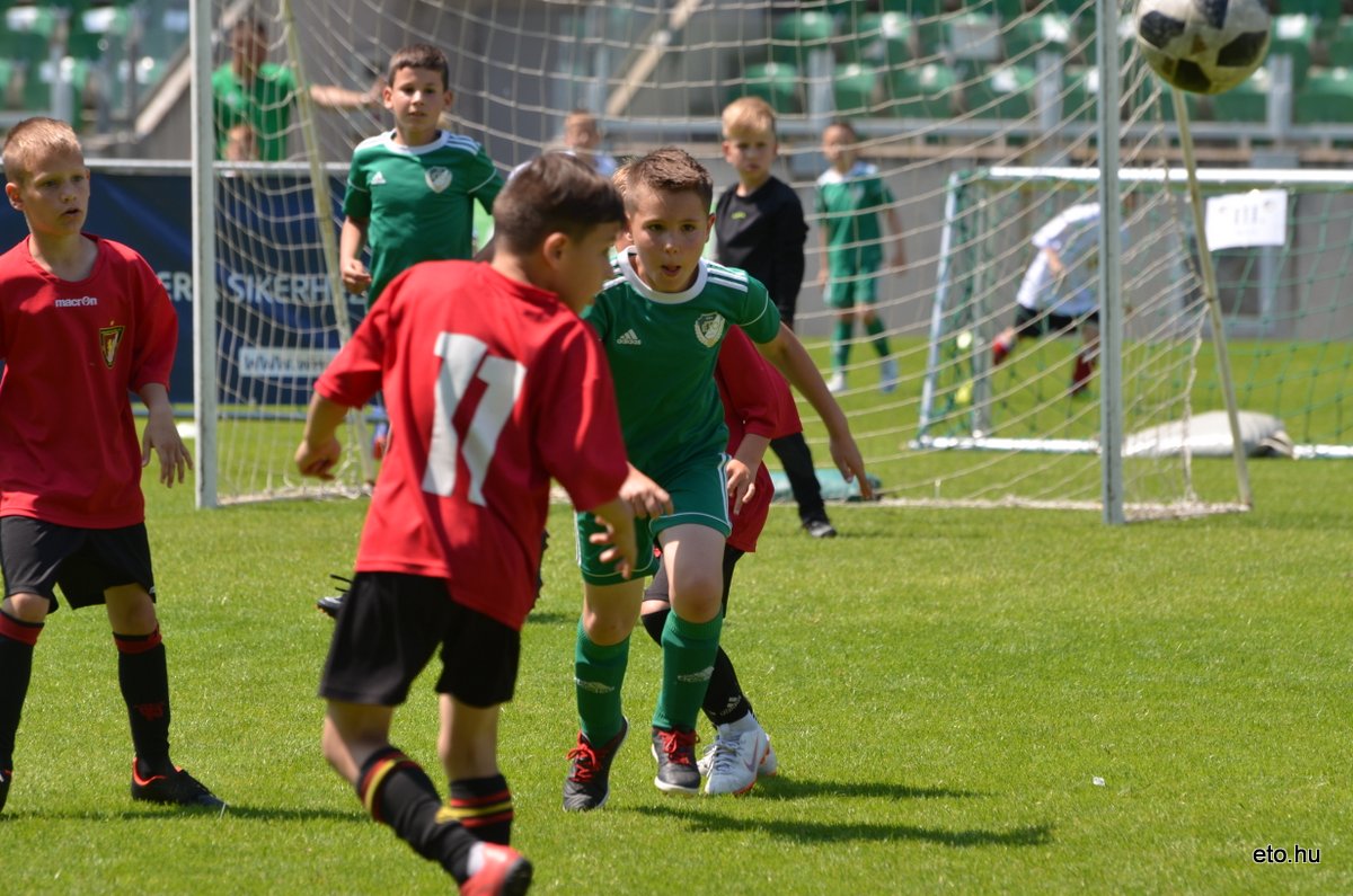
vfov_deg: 4.3
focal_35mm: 315
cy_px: 448
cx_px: 676
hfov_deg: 6.6
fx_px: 11815
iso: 200
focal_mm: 210
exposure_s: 1/640
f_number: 6.3
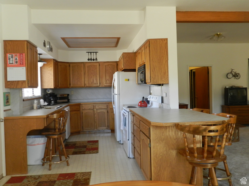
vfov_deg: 44.2
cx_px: 124
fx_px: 230
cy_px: 93
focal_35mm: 32
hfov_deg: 56.8
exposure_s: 1/30
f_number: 3.7
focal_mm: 5.6
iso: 400
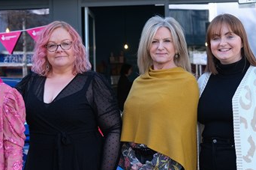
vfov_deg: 13.5
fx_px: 718
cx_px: 65
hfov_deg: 20.1
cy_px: 90
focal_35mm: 101
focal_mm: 35
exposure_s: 1/500
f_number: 3.2
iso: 400
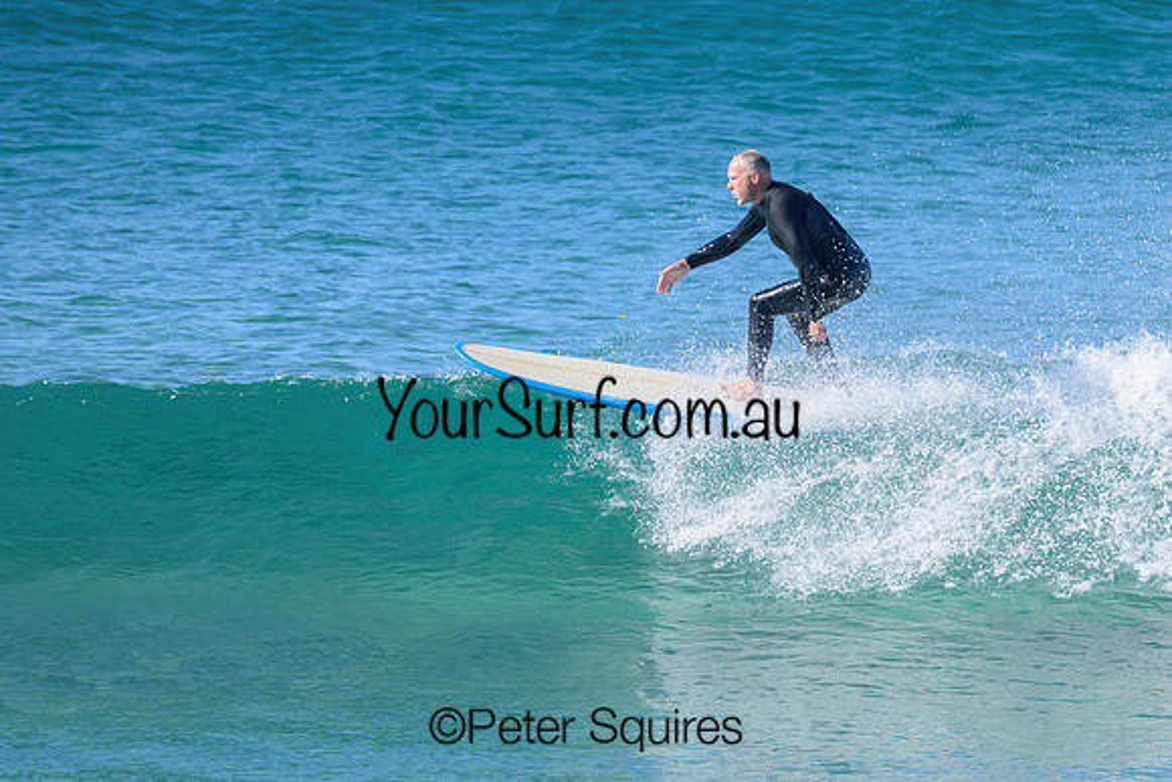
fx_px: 27412
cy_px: 397
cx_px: 771
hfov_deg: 2.4
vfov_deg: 1.6
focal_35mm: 842
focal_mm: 620
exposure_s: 1/1250
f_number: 11
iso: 800
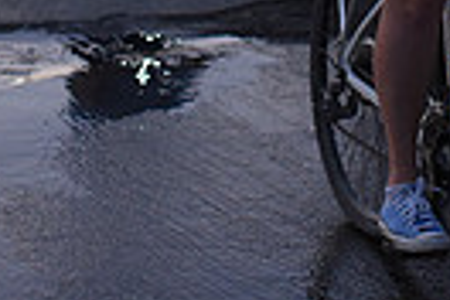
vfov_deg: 6.1
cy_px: -244
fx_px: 2750
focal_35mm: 220
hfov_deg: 9.3
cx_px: 423
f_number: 2.8
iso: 2500
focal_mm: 50
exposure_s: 1/400
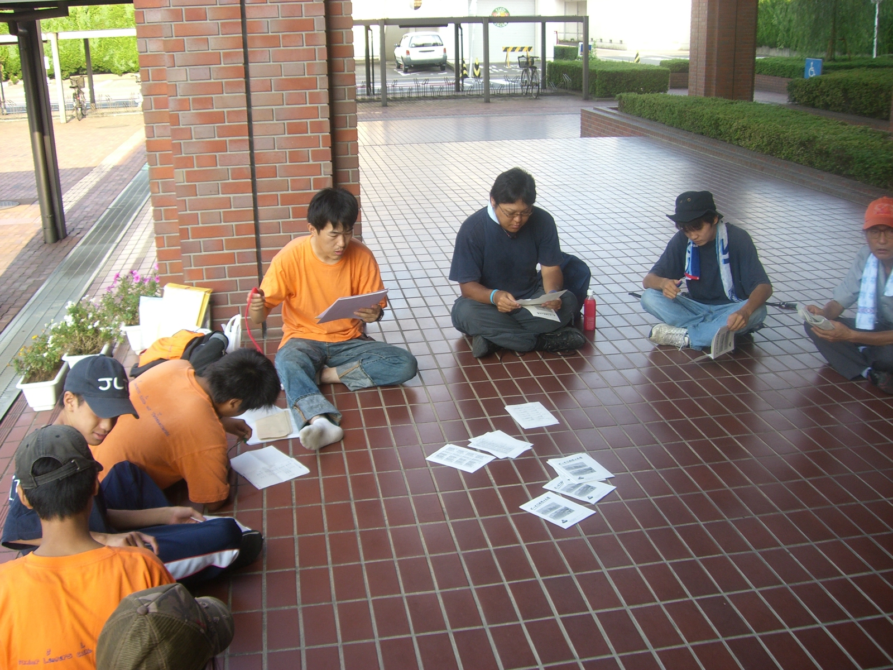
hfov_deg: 49.0
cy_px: 335
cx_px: 446
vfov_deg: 37.7
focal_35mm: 38
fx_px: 980
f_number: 2.7
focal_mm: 6.2
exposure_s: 1/125
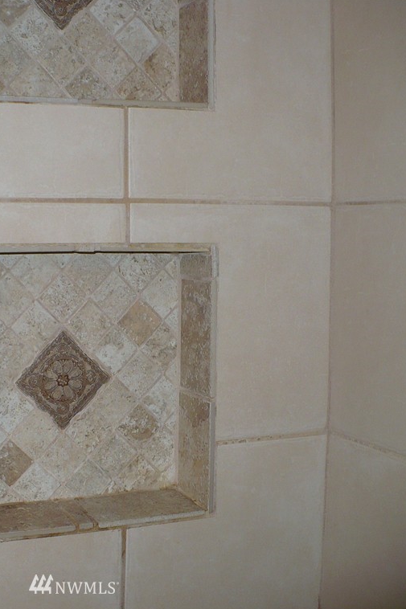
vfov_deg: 38.2
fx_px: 880
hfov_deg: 25.5
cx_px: 74
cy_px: 306
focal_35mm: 52
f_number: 2.8
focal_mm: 6.1
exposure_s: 1/30
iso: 100
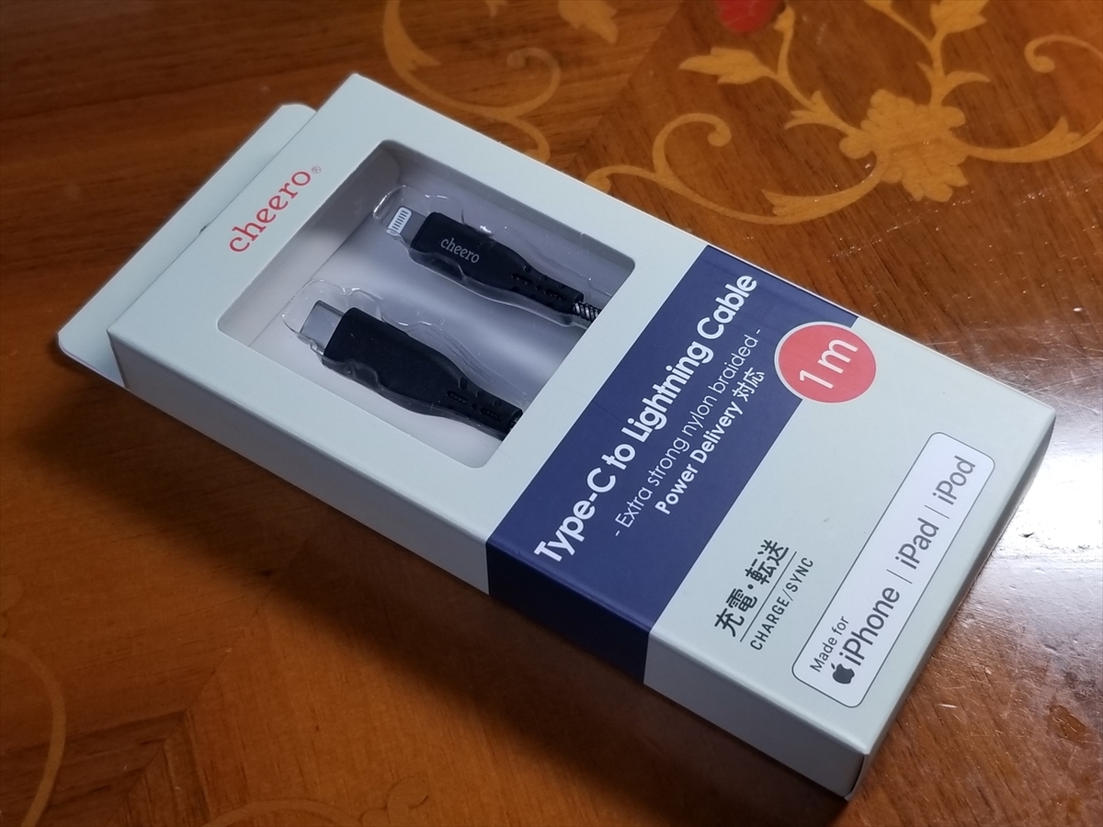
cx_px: 552
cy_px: 414
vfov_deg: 53.1
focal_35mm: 26
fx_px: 828
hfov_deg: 67.3
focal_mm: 4.3
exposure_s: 1/100
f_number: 1.7
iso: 80
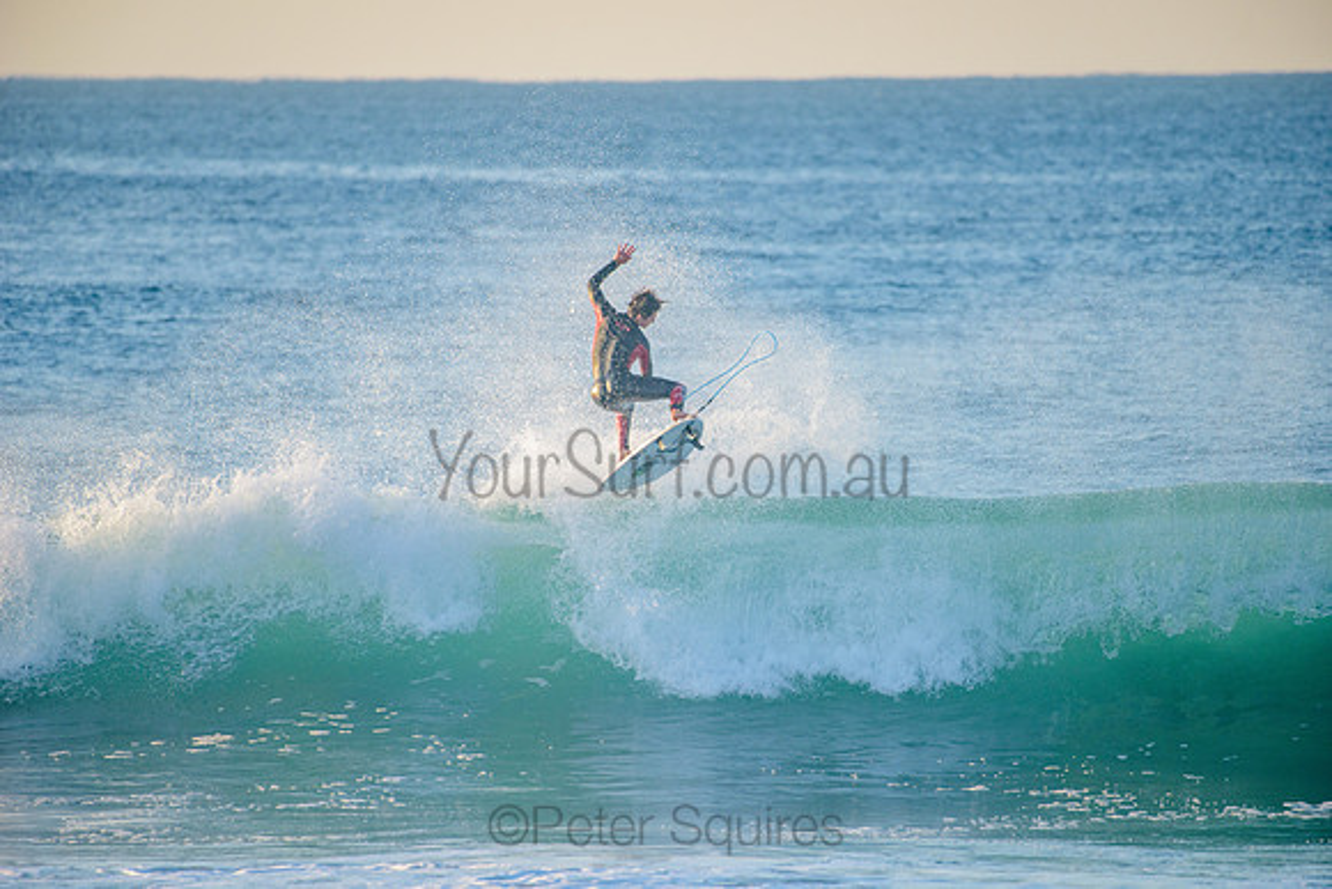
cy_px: 444
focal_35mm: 500
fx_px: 18503
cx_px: 666
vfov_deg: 2.8
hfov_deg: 4.1
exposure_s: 1/1250
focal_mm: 500
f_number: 5.6
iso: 400
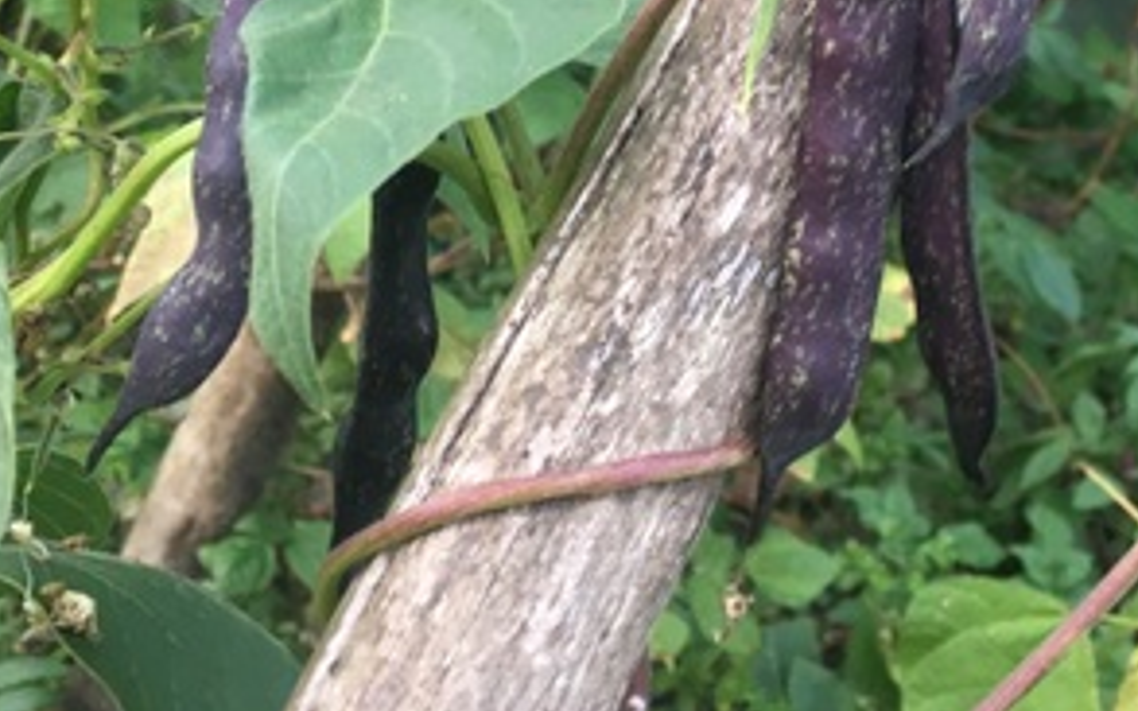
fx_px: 1954
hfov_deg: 32.4
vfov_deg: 19.7
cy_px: -89
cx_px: 684
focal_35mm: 63
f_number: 2.2
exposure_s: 1/33
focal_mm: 4.15
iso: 40
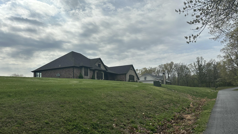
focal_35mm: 27
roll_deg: +0.8
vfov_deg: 42.7
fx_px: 170
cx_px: 120
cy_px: 81
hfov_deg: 69.9
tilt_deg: +4.6
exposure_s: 1/13699
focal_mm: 6.86
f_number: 1.78
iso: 80
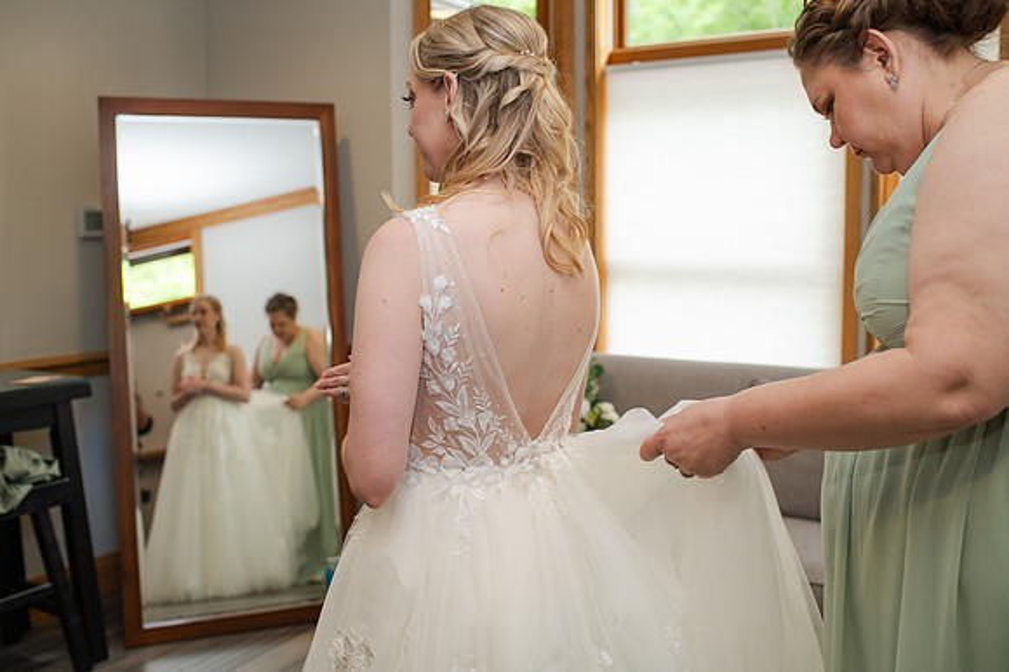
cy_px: 336
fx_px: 980
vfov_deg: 37.8
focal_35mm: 35
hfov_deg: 54.5
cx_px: 504
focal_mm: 35
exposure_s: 1/160
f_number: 3.2
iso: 800
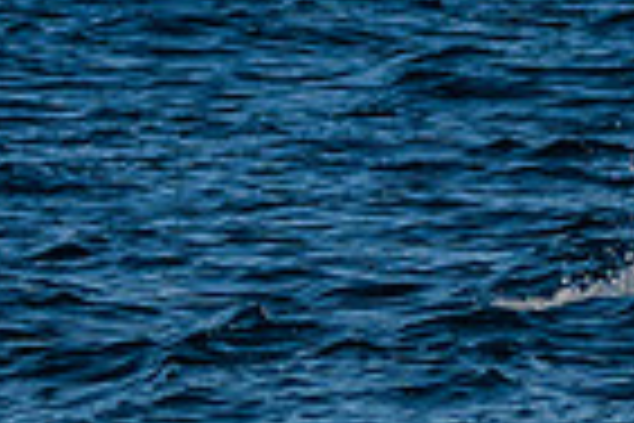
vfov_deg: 1.1
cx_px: 1294
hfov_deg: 1.7
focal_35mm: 1232
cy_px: -560
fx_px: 21695
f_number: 4.8
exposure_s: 1/2000
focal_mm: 116
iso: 100
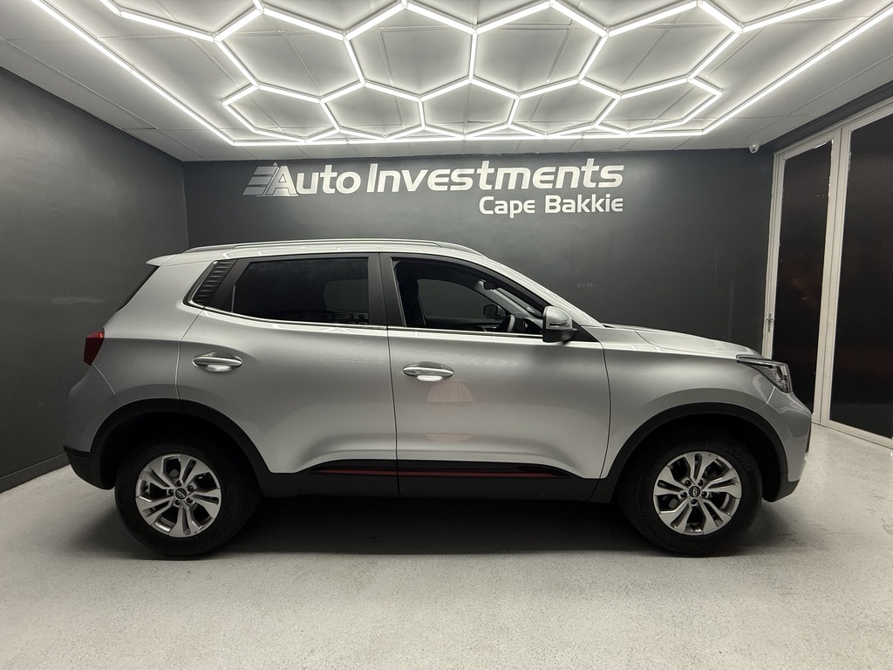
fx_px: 361
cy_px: 335
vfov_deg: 85.7
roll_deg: +0.8
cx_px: 446
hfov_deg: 102.1
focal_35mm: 14
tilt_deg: -4.1
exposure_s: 1/100
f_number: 2.2
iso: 160
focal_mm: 2.22
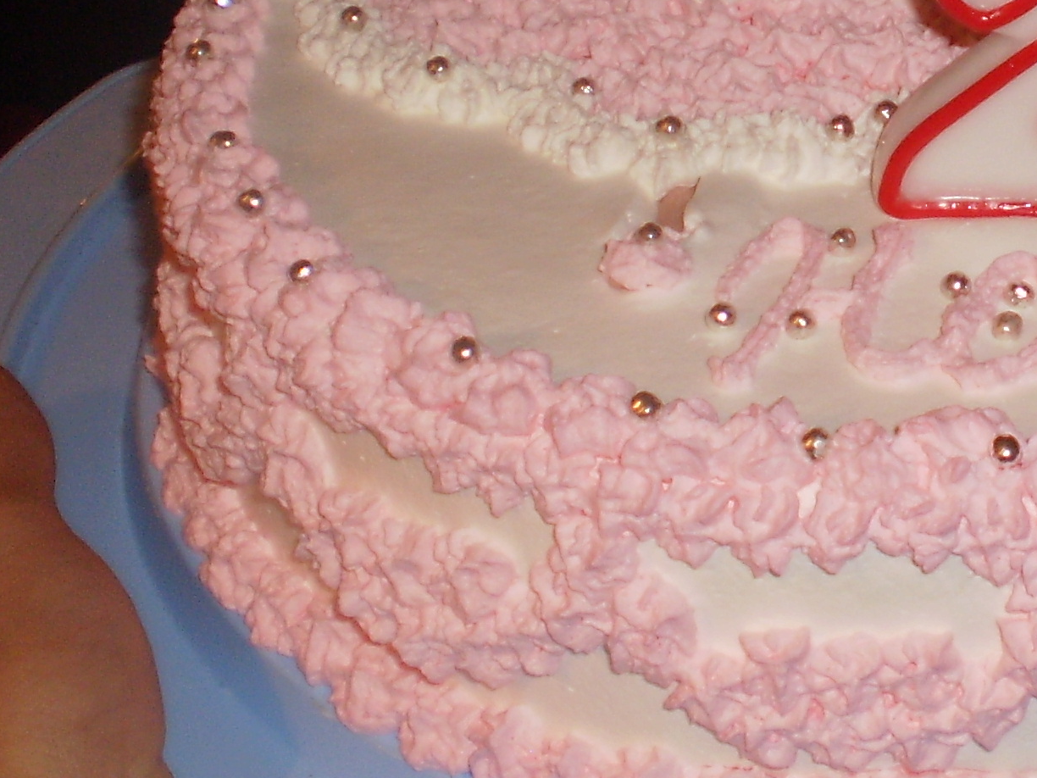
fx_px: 2876
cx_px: 1008
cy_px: 107
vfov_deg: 15.3
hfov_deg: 19.9
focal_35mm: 96
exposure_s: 1/30
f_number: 3.1
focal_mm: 6.3
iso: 125
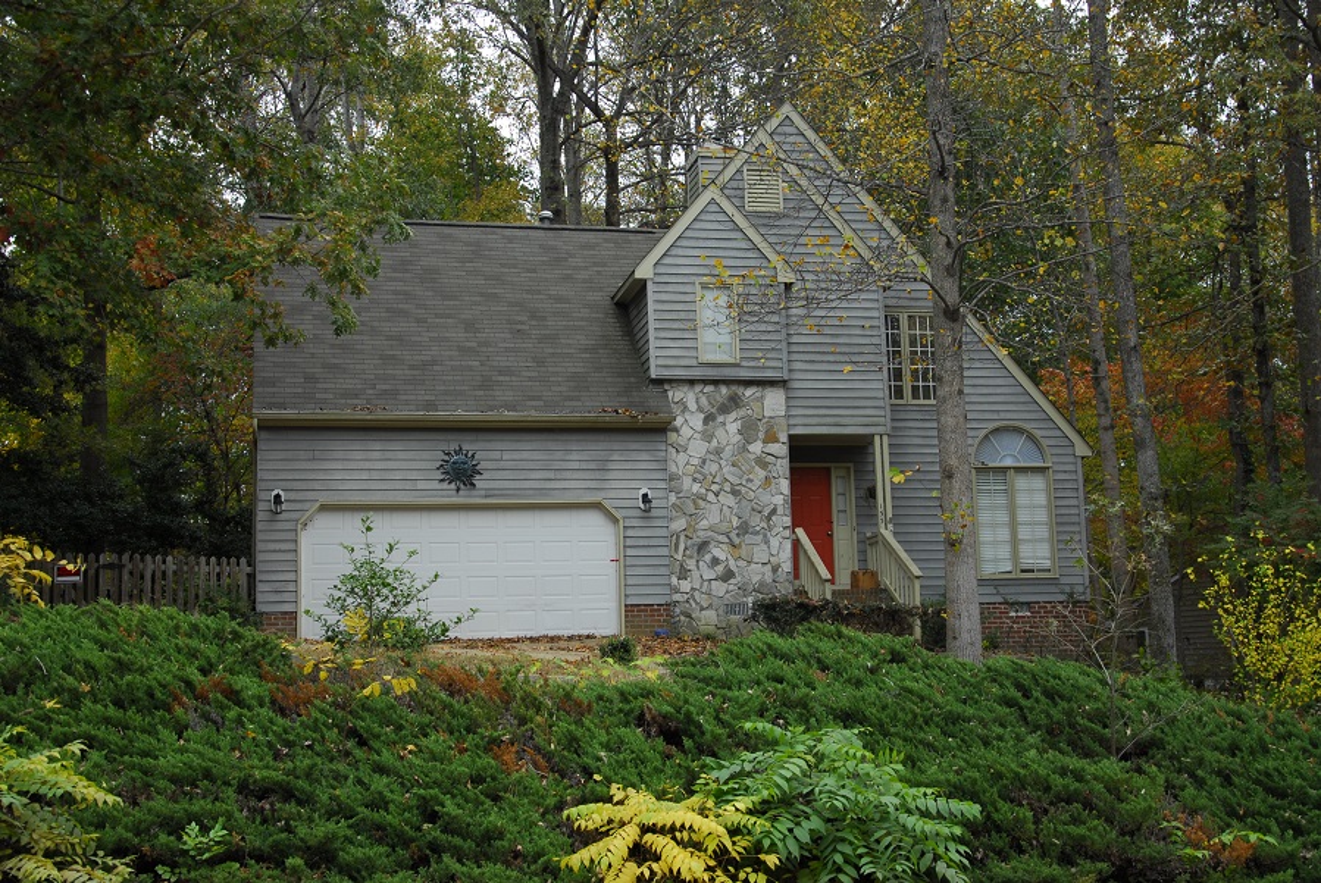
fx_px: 1653
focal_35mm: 45
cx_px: 660
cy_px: 442
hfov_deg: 43.6
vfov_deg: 29.9
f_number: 6.3
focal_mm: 30
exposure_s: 1/160
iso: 200
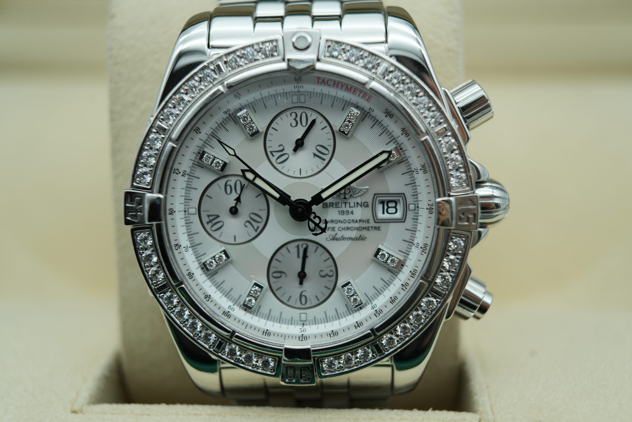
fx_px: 614
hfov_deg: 54.4
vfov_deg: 37.9
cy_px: 211
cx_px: 316
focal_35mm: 35
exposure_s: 1/250
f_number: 5
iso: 400
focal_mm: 35
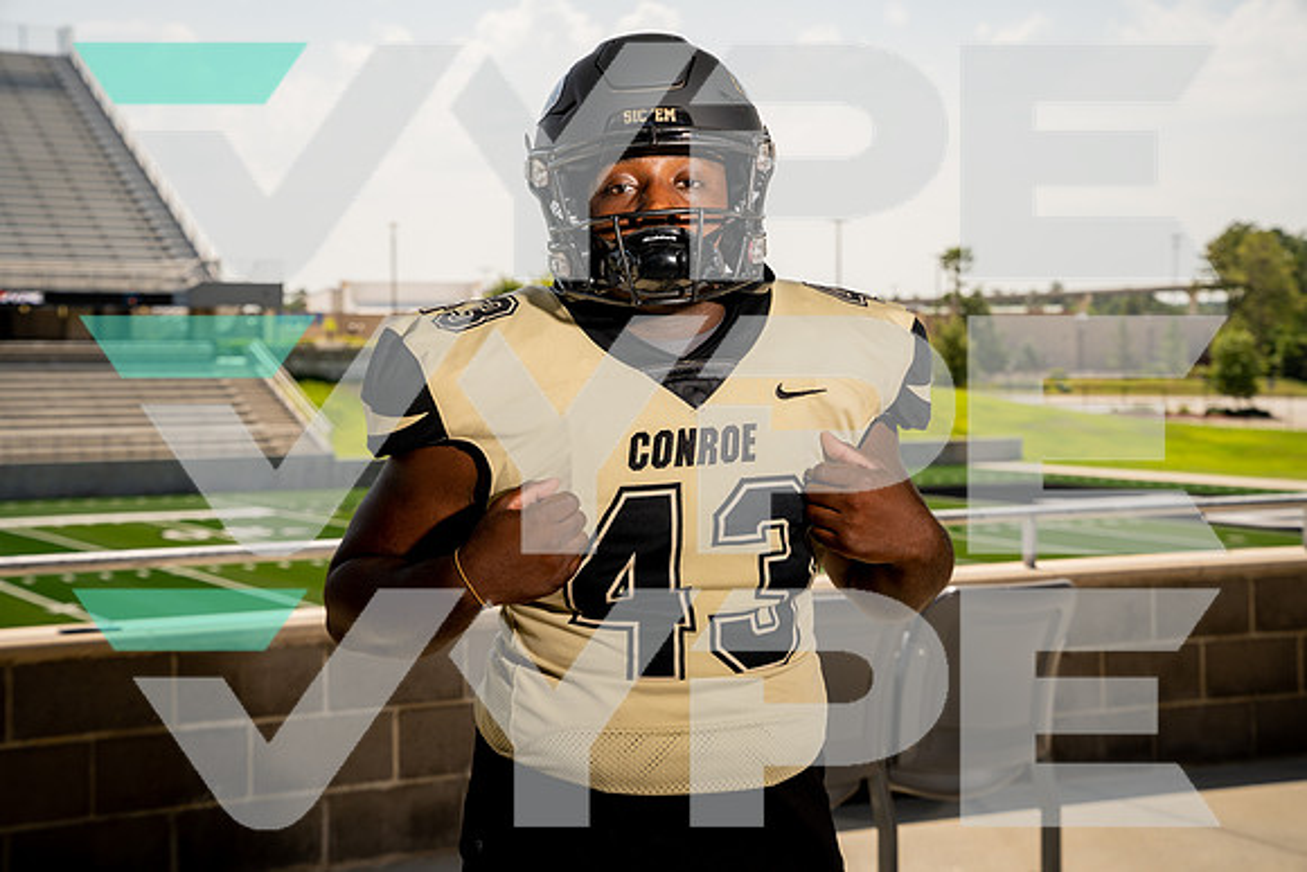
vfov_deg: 20.9
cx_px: 654
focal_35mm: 65
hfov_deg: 31.0
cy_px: 436
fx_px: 2360
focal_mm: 65
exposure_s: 1/250
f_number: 7.1
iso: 100
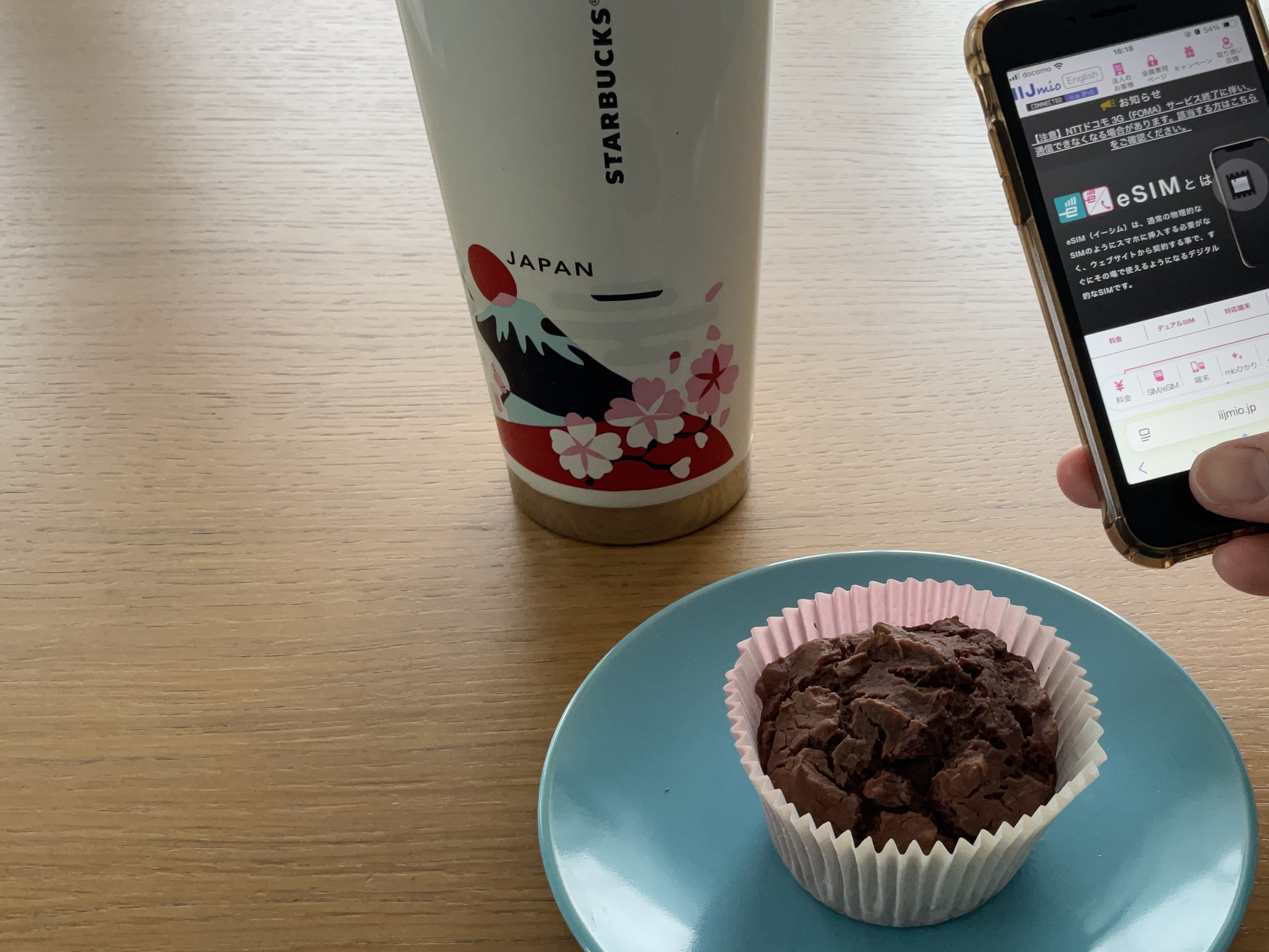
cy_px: 536
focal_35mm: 41
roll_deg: -3.2
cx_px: 883
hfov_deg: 44.8
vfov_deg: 35.1
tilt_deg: -39.1
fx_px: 1503
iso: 50
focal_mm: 3
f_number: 1.8
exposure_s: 1/50
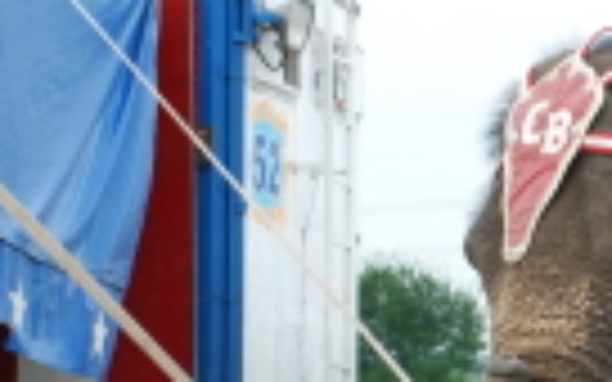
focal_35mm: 272
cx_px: 932
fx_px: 4537
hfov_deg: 7.6
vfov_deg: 4.8
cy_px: 288
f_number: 5.6
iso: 180
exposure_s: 1/125
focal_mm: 50
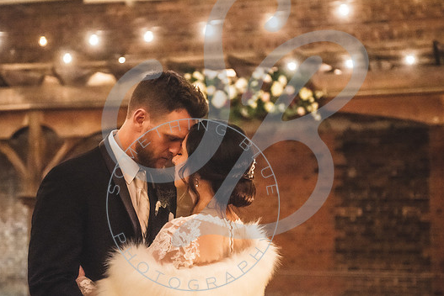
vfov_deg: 15.9
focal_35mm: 86
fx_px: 1061
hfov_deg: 23.6
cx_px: 207
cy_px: 150
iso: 4000
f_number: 2.8
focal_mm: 70
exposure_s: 1/125
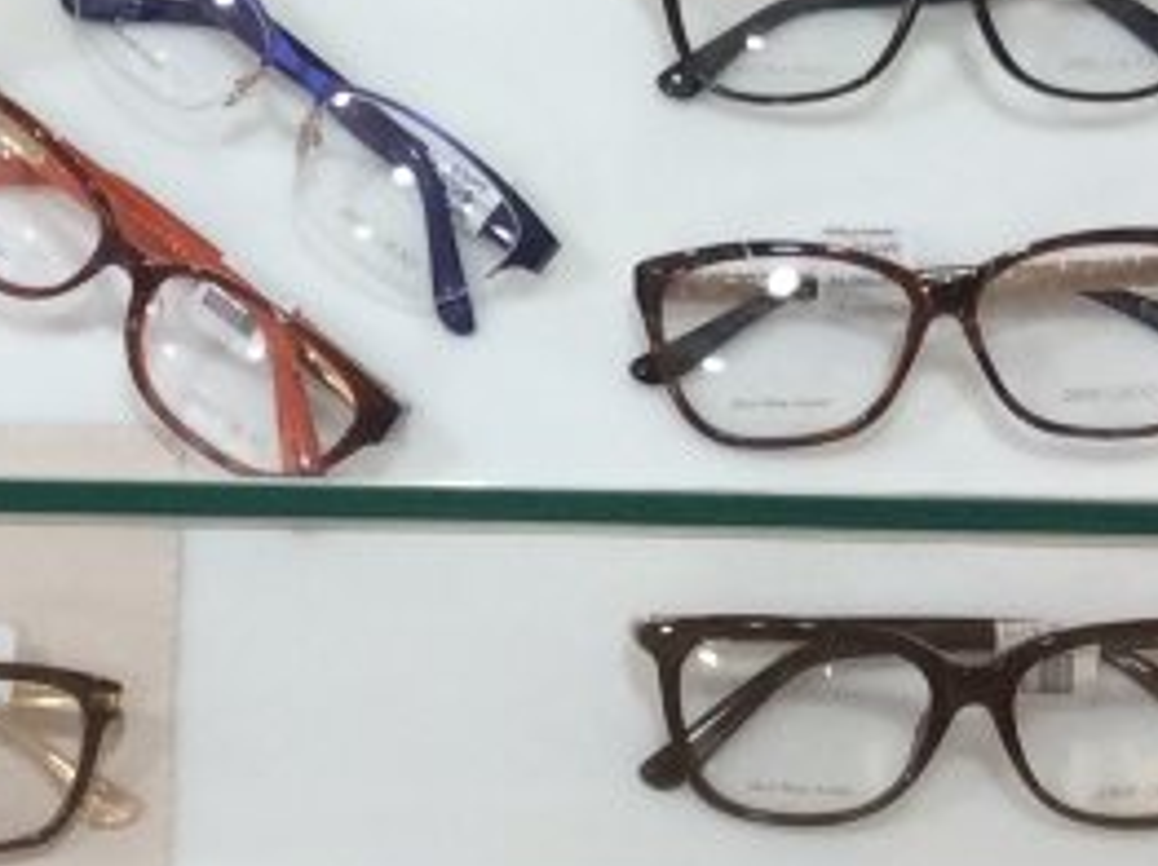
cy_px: 307
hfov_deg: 16.1
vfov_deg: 12.1
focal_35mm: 122
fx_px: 4077
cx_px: 239
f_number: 2.4
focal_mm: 3.3
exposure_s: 1/100
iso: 50
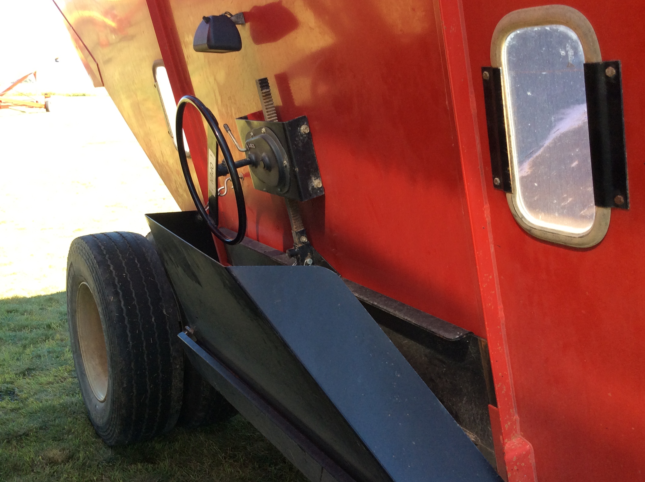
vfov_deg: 36.6
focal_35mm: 39
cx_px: 328
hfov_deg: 47.9
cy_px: 293
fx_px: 726
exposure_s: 1/156
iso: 32
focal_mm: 3.3
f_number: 2.4
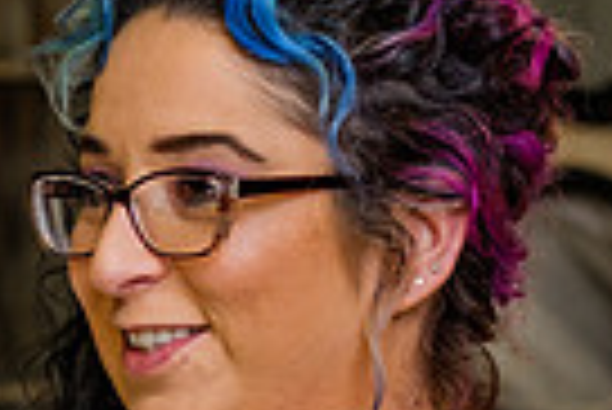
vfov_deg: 3.8
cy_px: 463
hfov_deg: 5.5
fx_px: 6229
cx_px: -438
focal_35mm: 366
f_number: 2.8
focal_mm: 56
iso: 400
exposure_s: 1/125
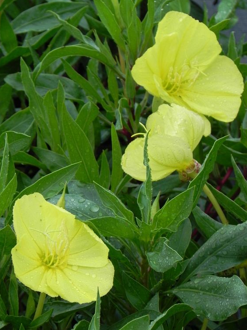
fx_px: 2503
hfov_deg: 5.6
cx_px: 126
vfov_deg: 7.5
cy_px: 164
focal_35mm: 263
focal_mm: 44
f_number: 5
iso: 160
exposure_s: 1/125
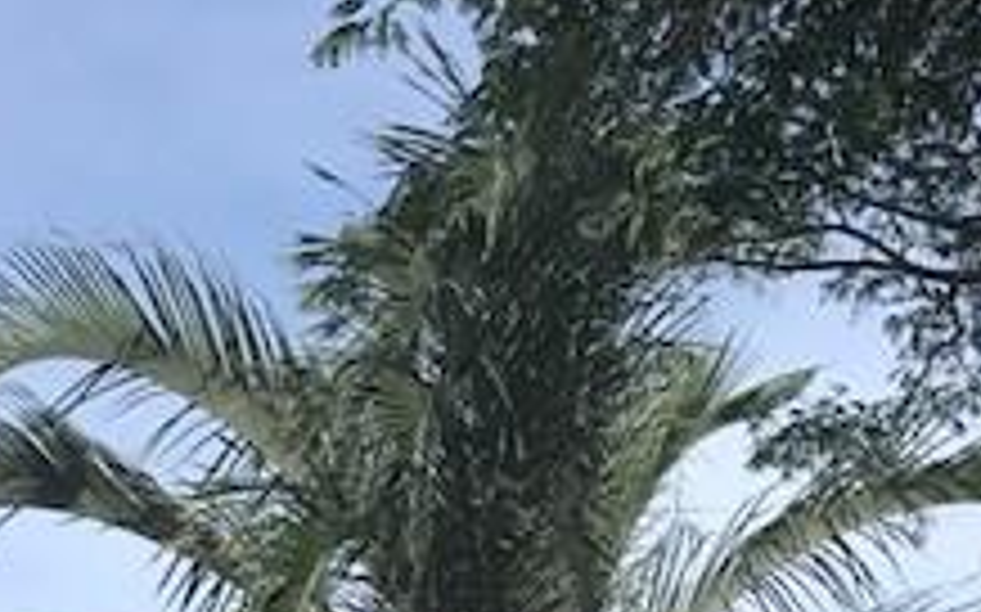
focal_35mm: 87
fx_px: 2325
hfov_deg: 23.7
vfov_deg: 13.7
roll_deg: -1.8
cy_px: 1040
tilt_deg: +10.4
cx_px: 662
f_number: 1.8
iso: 20
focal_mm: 3.99
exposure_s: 1/1773
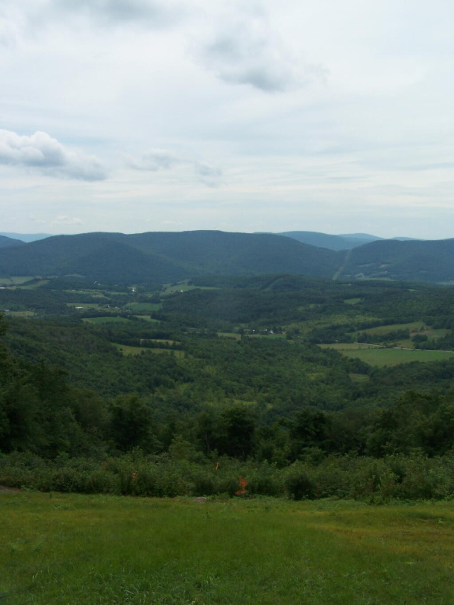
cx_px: 227
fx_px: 664
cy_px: 302
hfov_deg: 37.7
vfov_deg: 49.0
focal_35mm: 38
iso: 80
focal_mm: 6.3
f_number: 5.6
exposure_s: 1/640
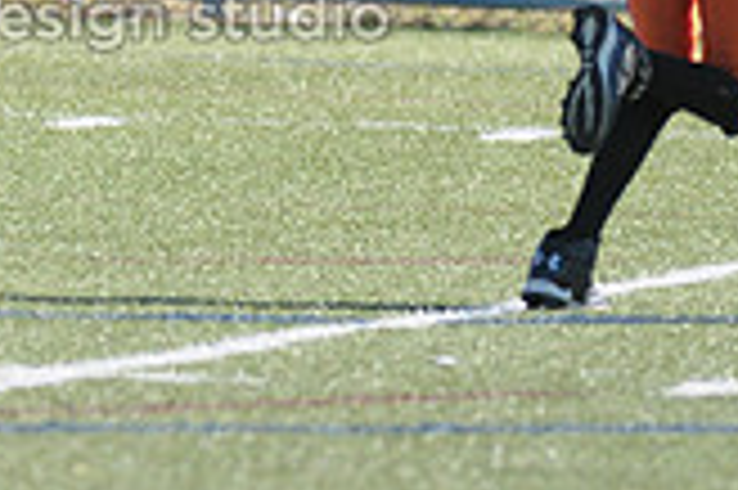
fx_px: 22834
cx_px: -94
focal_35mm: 1115
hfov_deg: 1.9
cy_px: -146
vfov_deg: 1.2
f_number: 4
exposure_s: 1/2000
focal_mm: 210
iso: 640
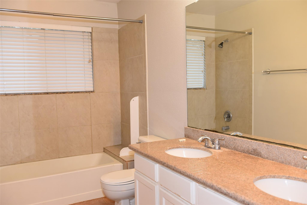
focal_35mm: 32
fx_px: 273
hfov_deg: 58.7
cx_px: 154
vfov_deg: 41.1
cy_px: 102
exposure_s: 1/80
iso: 800
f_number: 4.5
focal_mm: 32
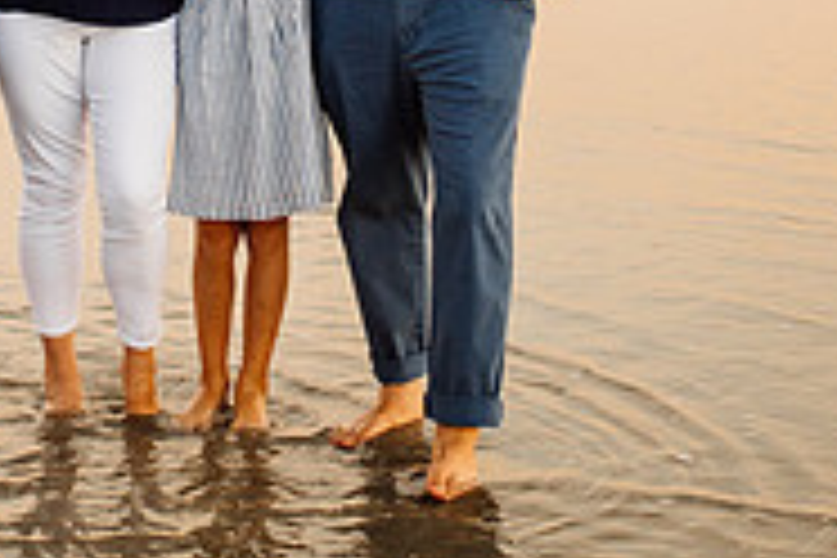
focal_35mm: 109
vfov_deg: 12.3
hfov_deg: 18.7
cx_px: 230
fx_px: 2534
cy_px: -88
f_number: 2.8
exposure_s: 1/320
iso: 320
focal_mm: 35
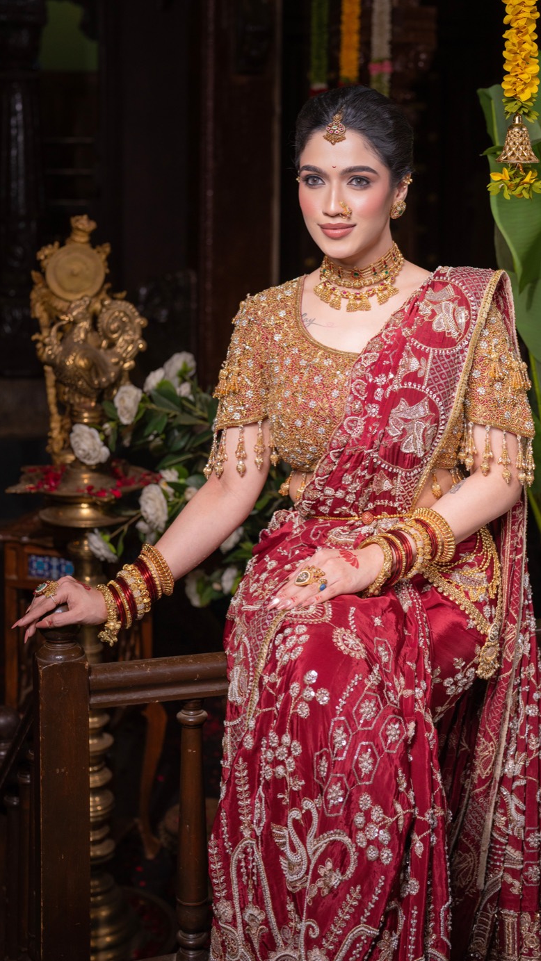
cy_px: 486
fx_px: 1352
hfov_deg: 22.6
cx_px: 298
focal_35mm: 53
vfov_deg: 39.2
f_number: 3.5
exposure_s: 1/250
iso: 400
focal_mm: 50
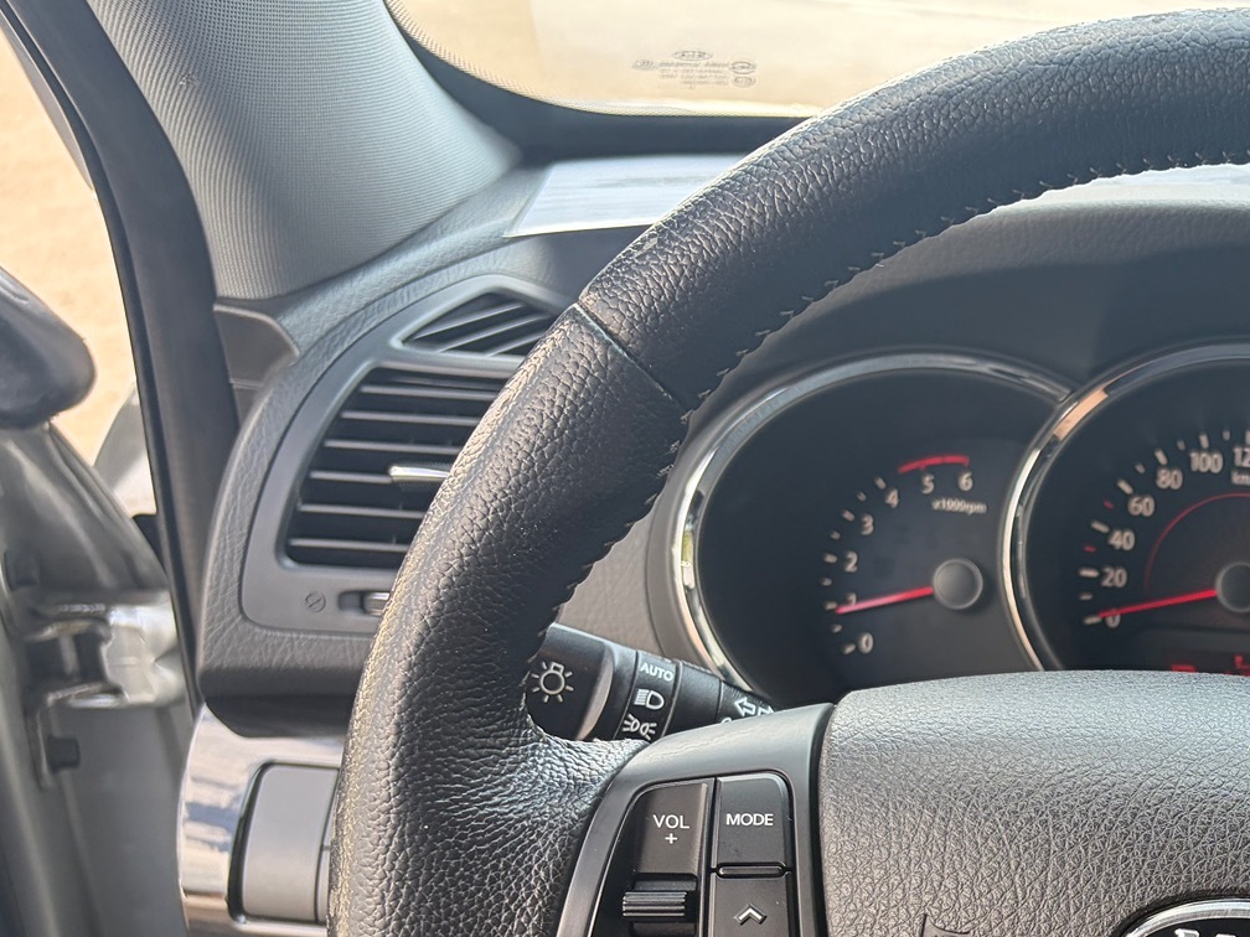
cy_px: 908
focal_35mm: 52
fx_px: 1878
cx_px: 1231
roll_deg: -6.3
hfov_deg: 33.8
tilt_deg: -28.0
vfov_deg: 26.7
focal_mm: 5.96
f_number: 1.6
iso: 64
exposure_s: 1/200
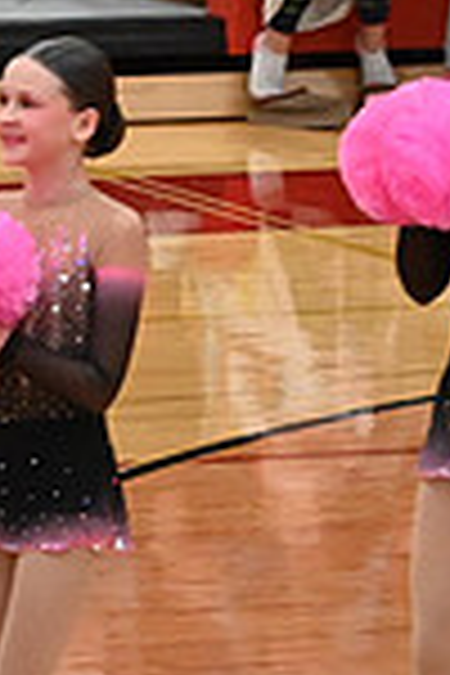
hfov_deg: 2.1
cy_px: 398
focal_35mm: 651
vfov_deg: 3.2
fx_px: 12205
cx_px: -824
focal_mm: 112
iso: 8000
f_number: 4
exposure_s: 1/400
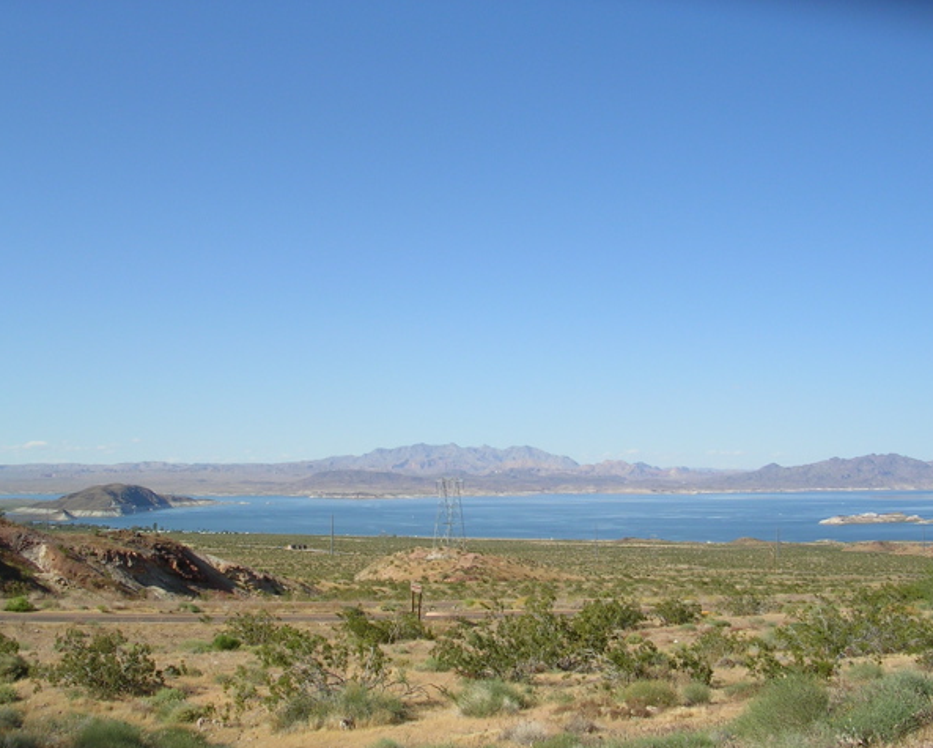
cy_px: 376
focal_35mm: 40
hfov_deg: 45.8
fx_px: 1105
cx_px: 450
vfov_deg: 37.4
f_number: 5.6
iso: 50
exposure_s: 1/316
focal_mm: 5.8
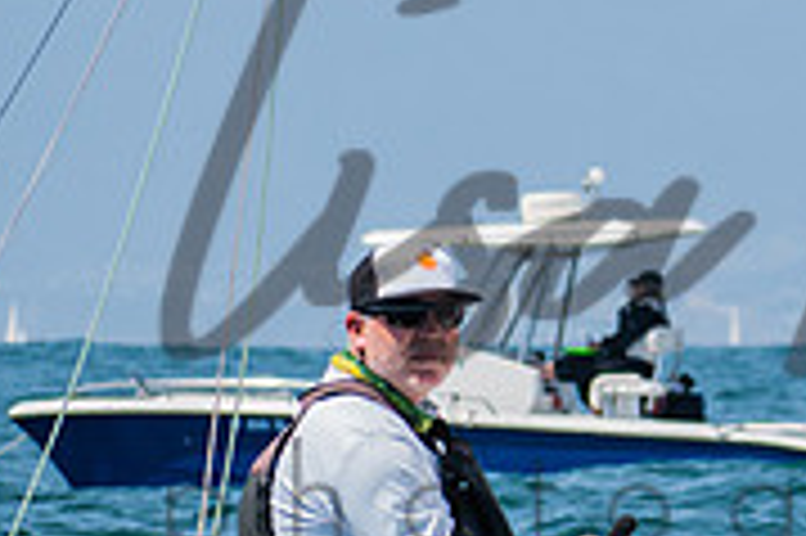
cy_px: 169
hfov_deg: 4.1
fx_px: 11273
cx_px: 1166
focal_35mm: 504
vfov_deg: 2.7
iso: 200
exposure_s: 1/1000
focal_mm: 98
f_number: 6.3
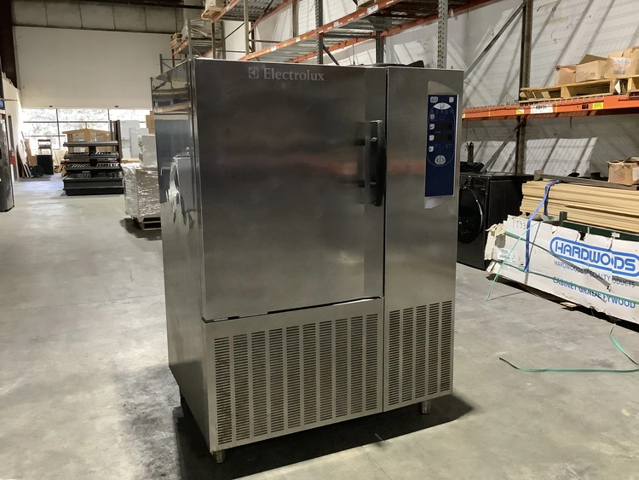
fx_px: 572
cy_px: 240
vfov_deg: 45.5
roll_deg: +0.9
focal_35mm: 31
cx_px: 320
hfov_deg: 58.3
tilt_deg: -11.5
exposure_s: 1/60
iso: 320
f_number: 2.4
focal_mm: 3.3
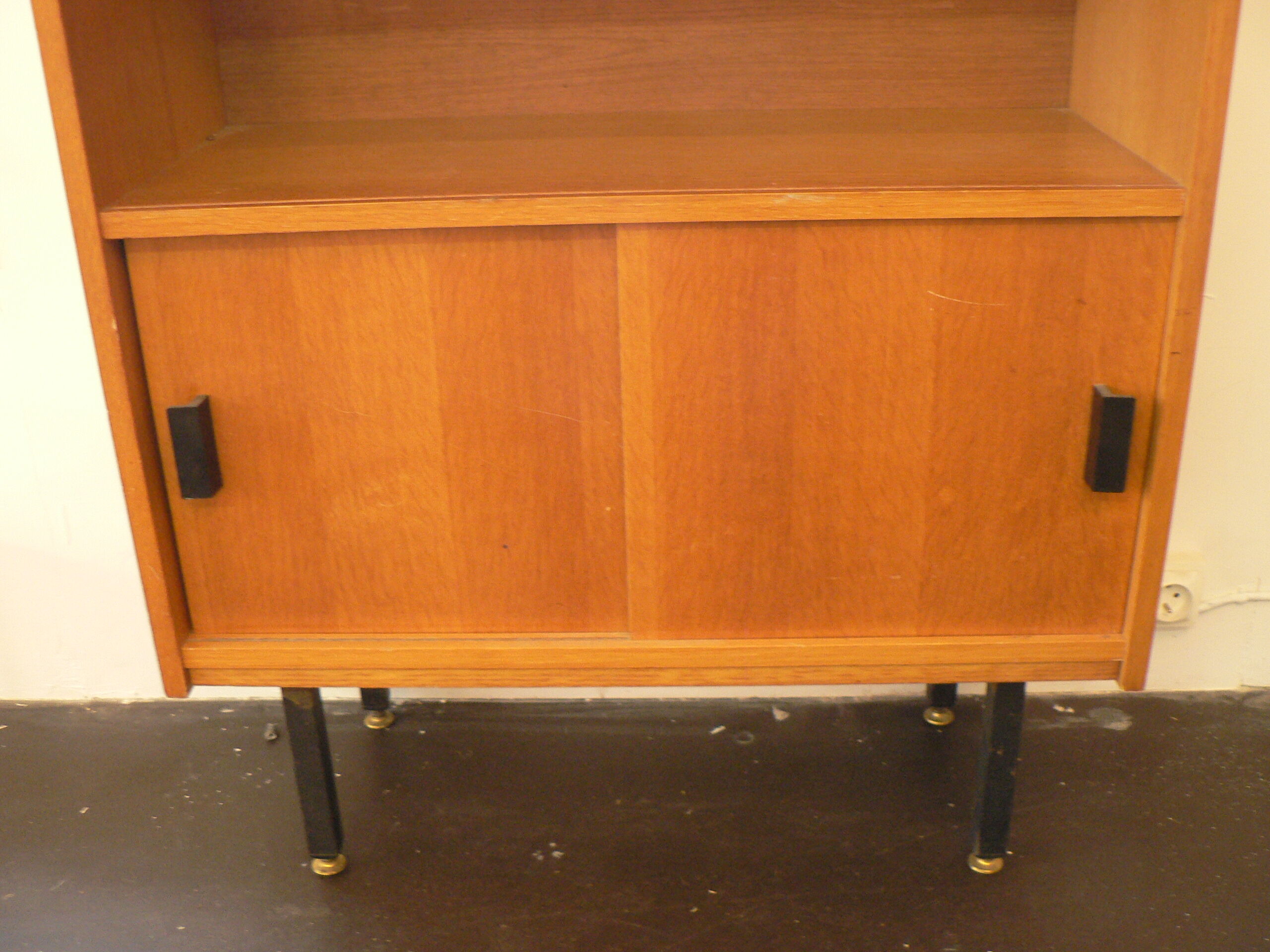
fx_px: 1321
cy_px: 476
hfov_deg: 51.4
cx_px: 635
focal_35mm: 36
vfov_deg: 39.7
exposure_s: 1/10
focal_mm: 6
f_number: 2.8
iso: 200
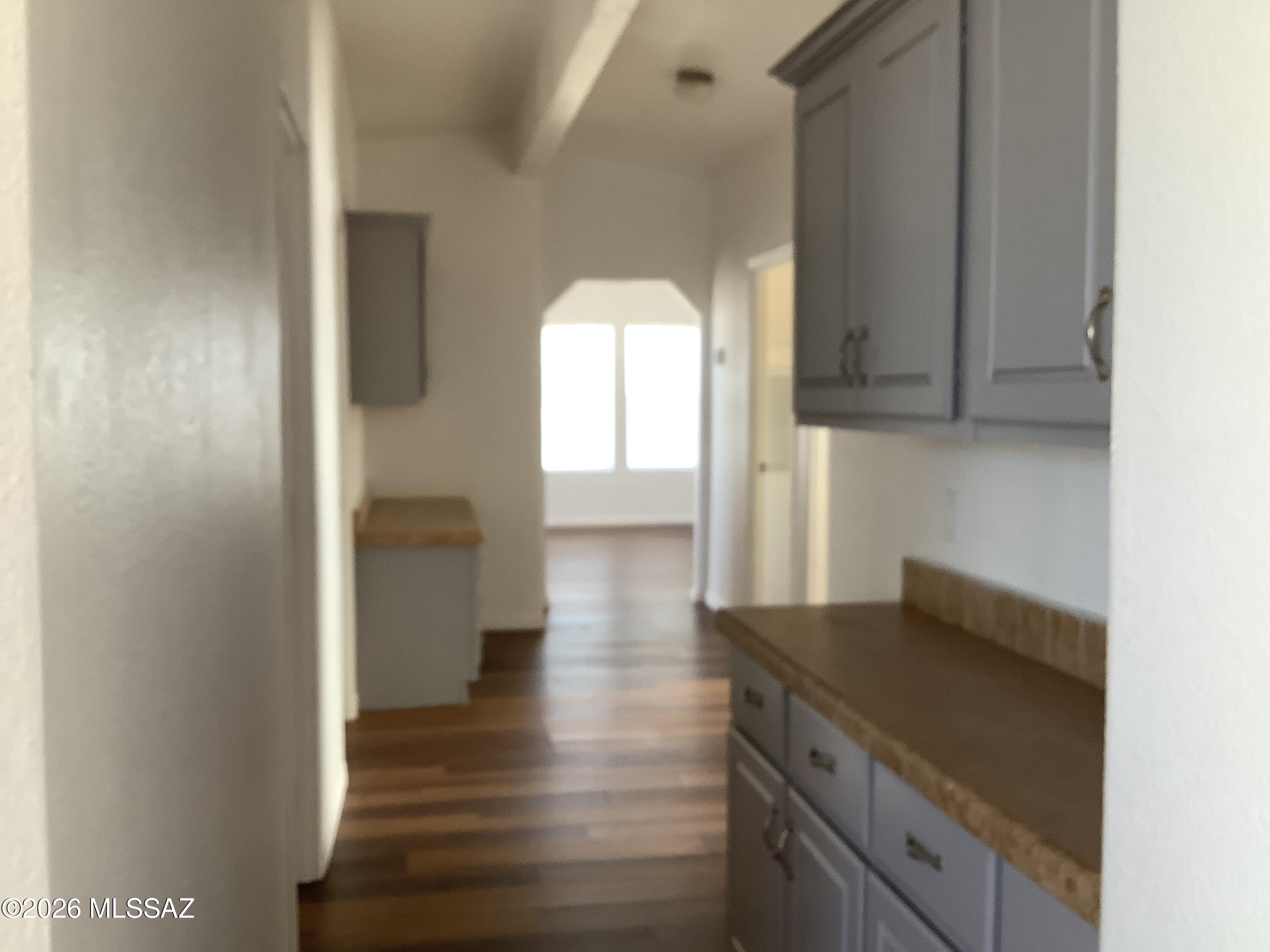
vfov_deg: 45.4
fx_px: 1137
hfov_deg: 58.4
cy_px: 476
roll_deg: +0.4
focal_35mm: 31
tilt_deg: -5.2
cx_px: 635
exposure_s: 1/60
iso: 125
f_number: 2.4
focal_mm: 3.3
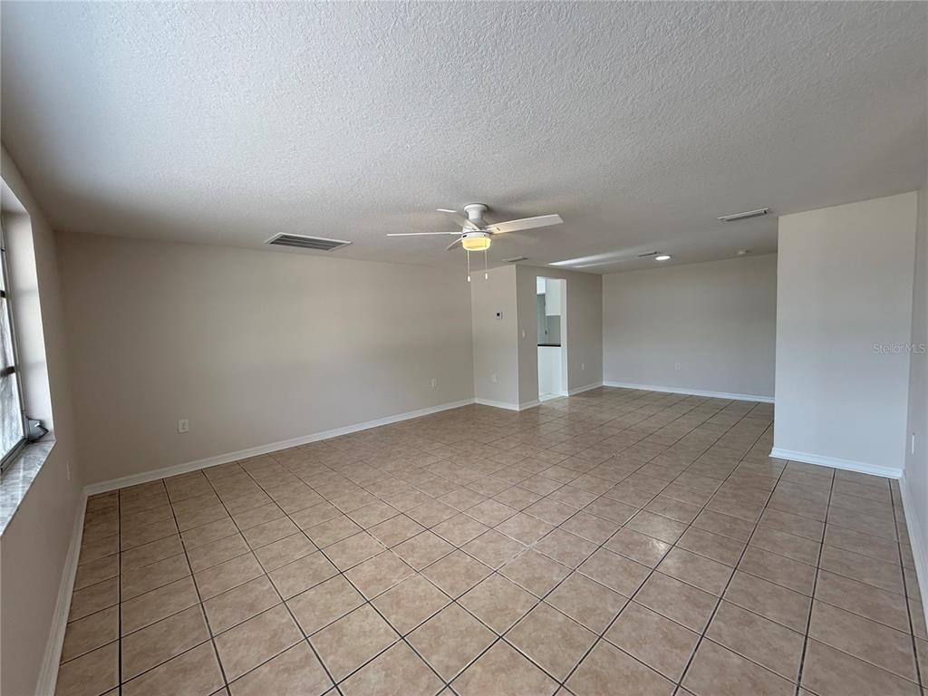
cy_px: 348
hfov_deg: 102.1
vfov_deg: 85.7
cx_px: 464
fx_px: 375
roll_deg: +1.7
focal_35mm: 14
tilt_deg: -3.0
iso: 80
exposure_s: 1/120
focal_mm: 2.22
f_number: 2.2
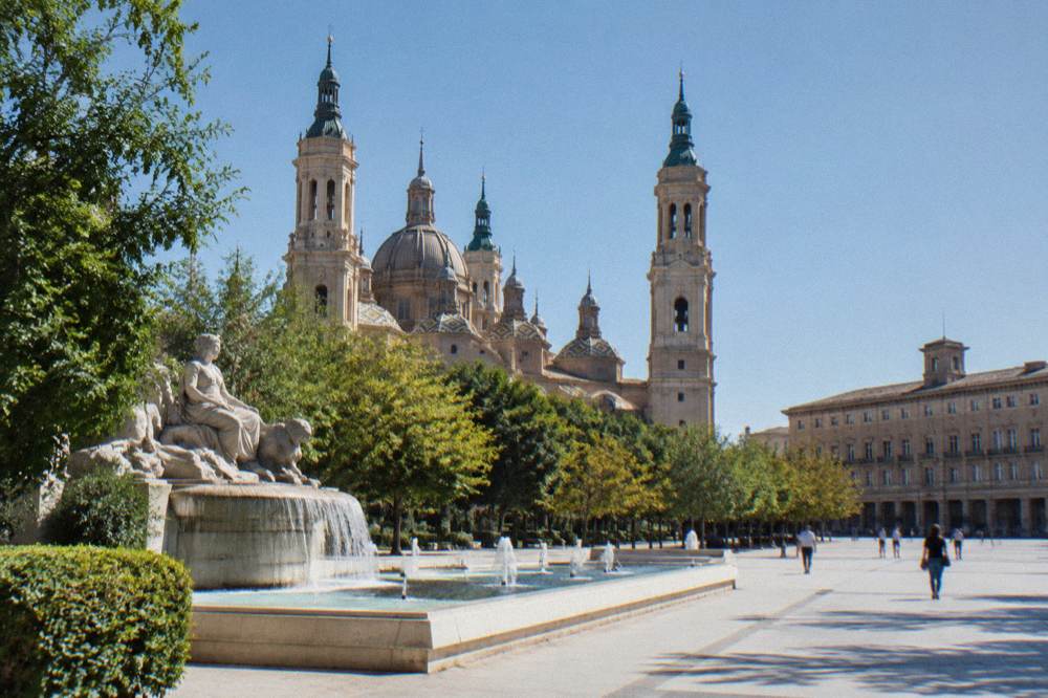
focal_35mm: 35
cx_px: 524
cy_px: 349
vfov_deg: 37.8
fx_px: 1018
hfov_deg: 54.5
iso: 400
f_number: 7.1
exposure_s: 1/500
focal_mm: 35
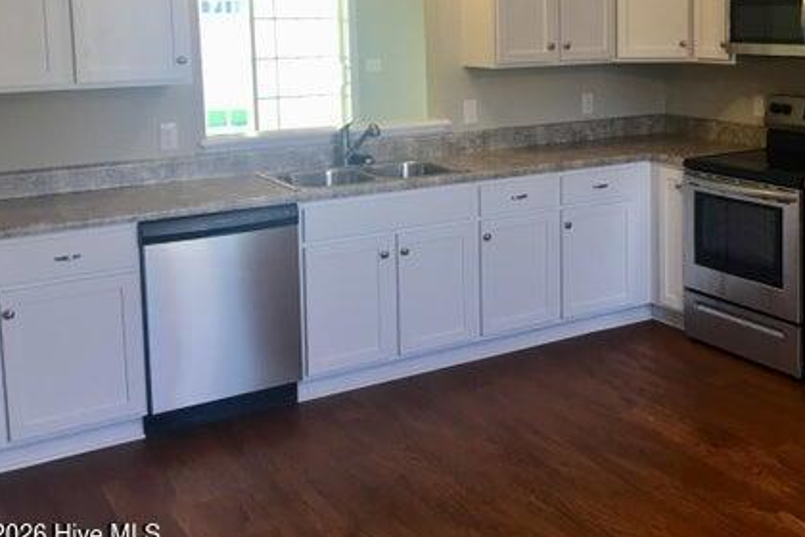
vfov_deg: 28.7
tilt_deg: -4.2
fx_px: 1029
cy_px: 115
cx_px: 575
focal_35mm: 46
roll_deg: +0.6
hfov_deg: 41.8
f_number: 2.2
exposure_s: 1/15
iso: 25
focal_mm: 4.15
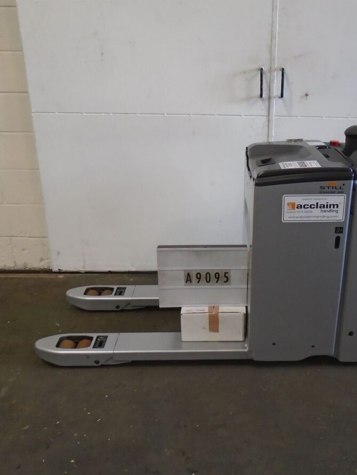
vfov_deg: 52.6
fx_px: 481
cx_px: 248
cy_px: 239
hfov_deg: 40.1
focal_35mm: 35
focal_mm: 4.6
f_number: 3.2
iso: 160
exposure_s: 1/30
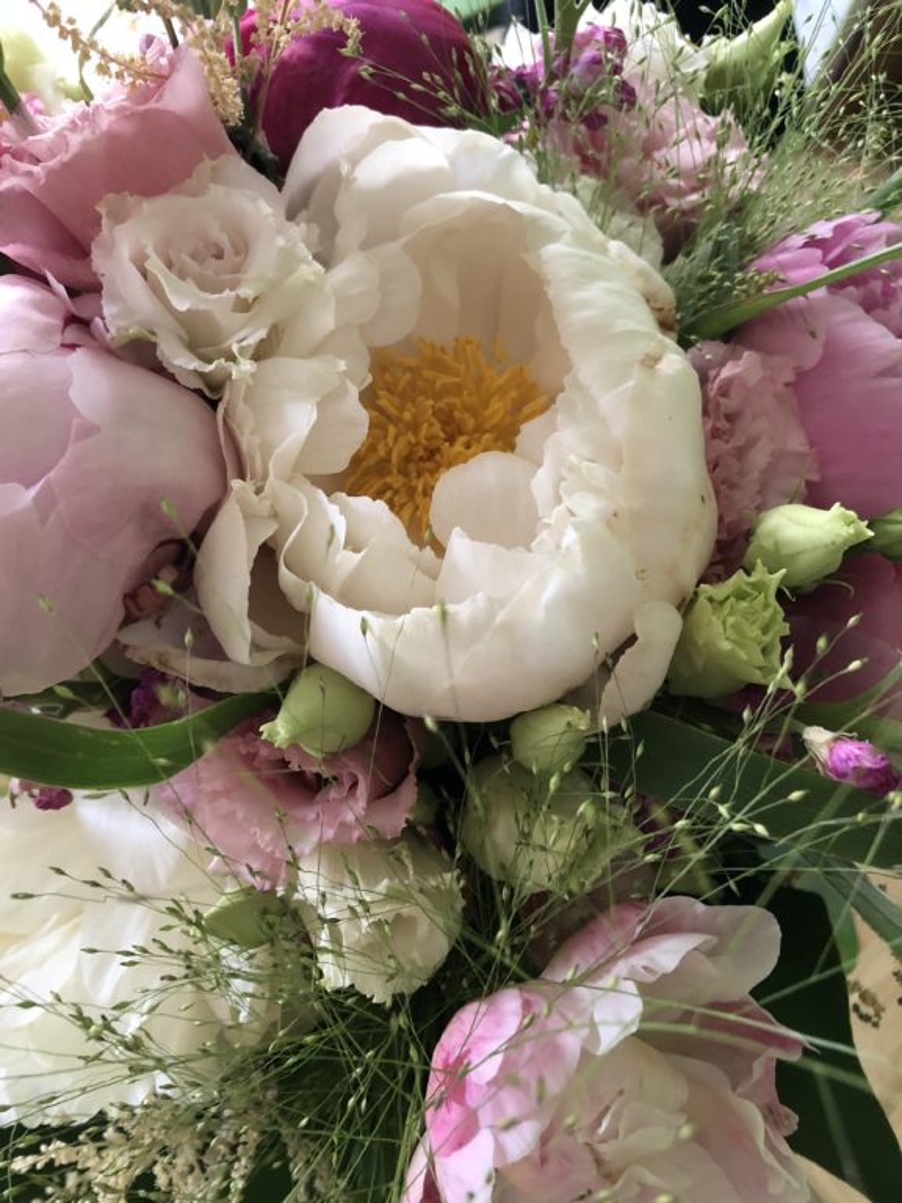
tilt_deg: -64.7
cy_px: 602
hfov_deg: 49.7
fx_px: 973
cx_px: 451
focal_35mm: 28
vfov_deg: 63.4
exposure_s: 1/15
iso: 64
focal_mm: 3.99
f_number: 1.8
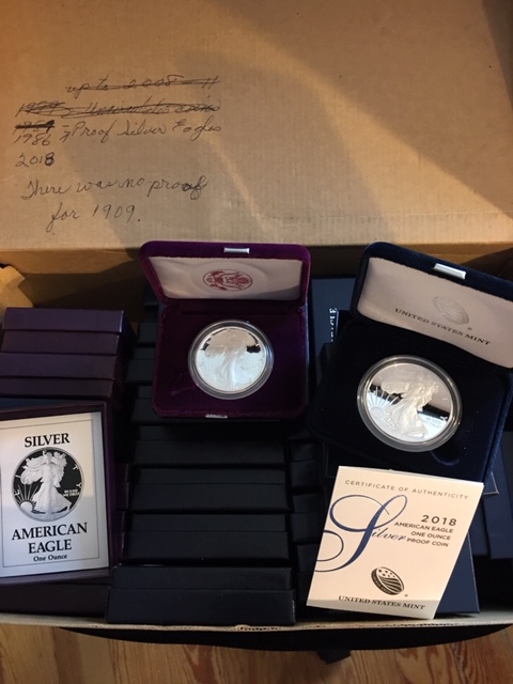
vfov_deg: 61.7
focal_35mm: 29
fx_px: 573
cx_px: 256
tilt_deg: -68.0
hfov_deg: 48.2
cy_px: 342
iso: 80
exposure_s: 1/8
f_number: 2.2
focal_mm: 4.15
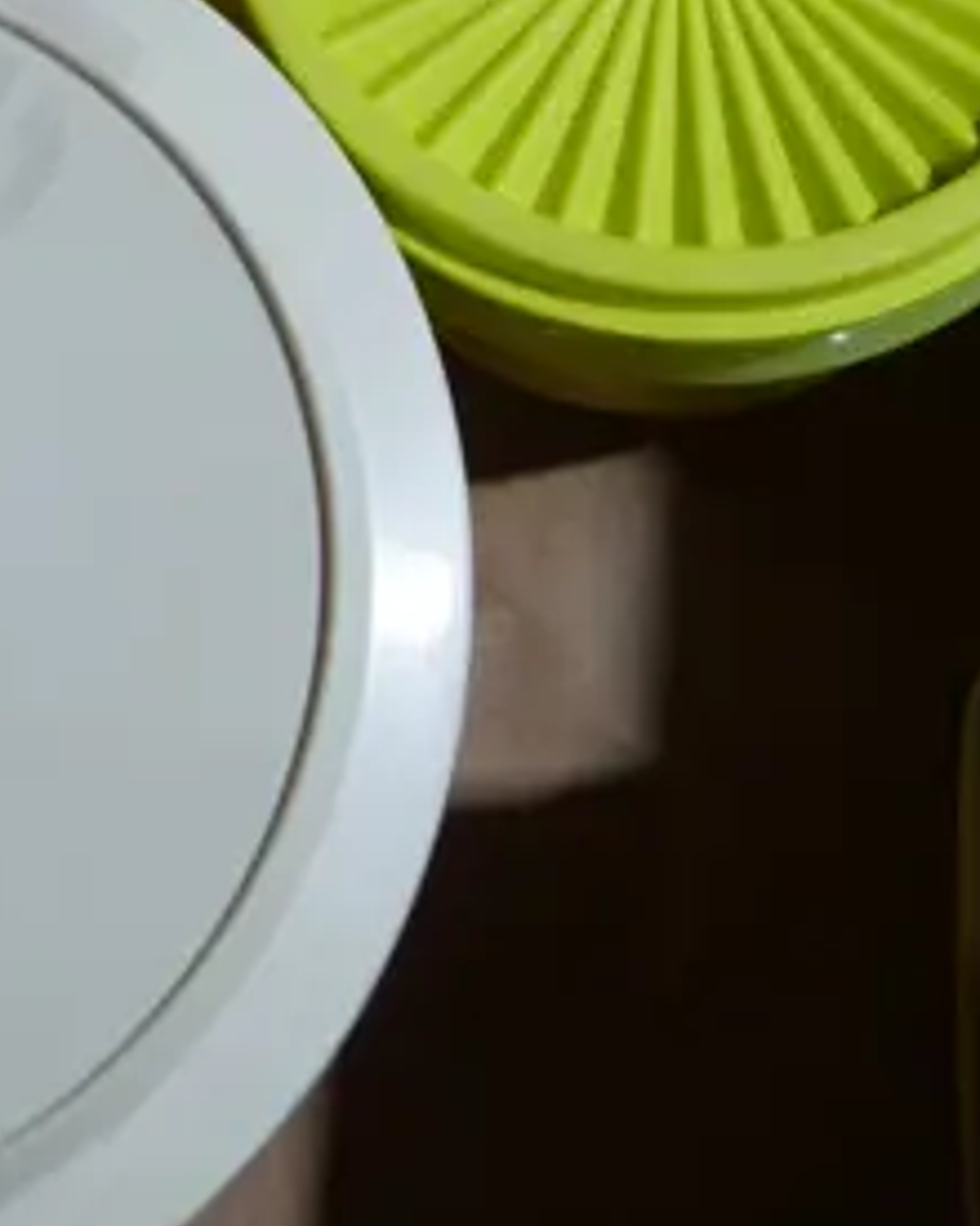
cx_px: 486
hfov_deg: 14.1
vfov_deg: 16.2
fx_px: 3952
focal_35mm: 109
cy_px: -575
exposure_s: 1/60
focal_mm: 15
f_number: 3.6
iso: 250
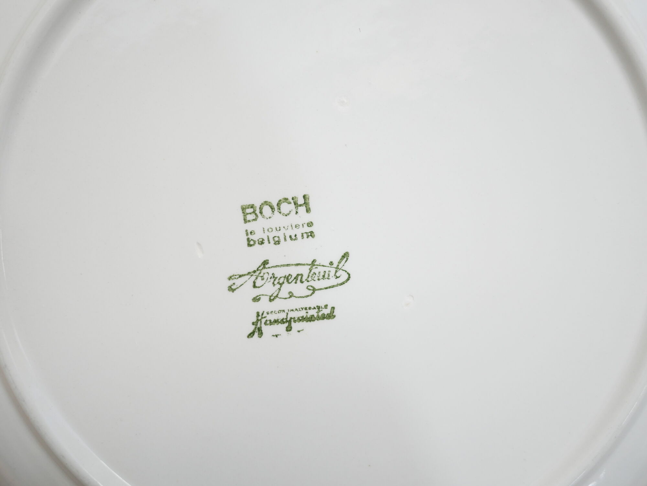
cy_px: 243
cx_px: 324
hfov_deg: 46.8
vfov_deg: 36.0
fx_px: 748
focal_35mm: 40
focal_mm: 20
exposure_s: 1/60
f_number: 1.7
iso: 400
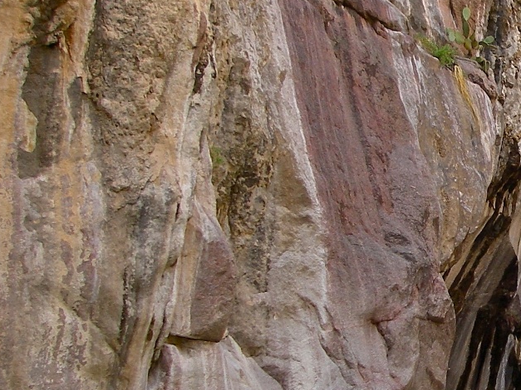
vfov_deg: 15.2
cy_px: 215
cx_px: 618
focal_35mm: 97
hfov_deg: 19.1
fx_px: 1460
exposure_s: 1/160
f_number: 3.3
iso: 64
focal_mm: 6.3
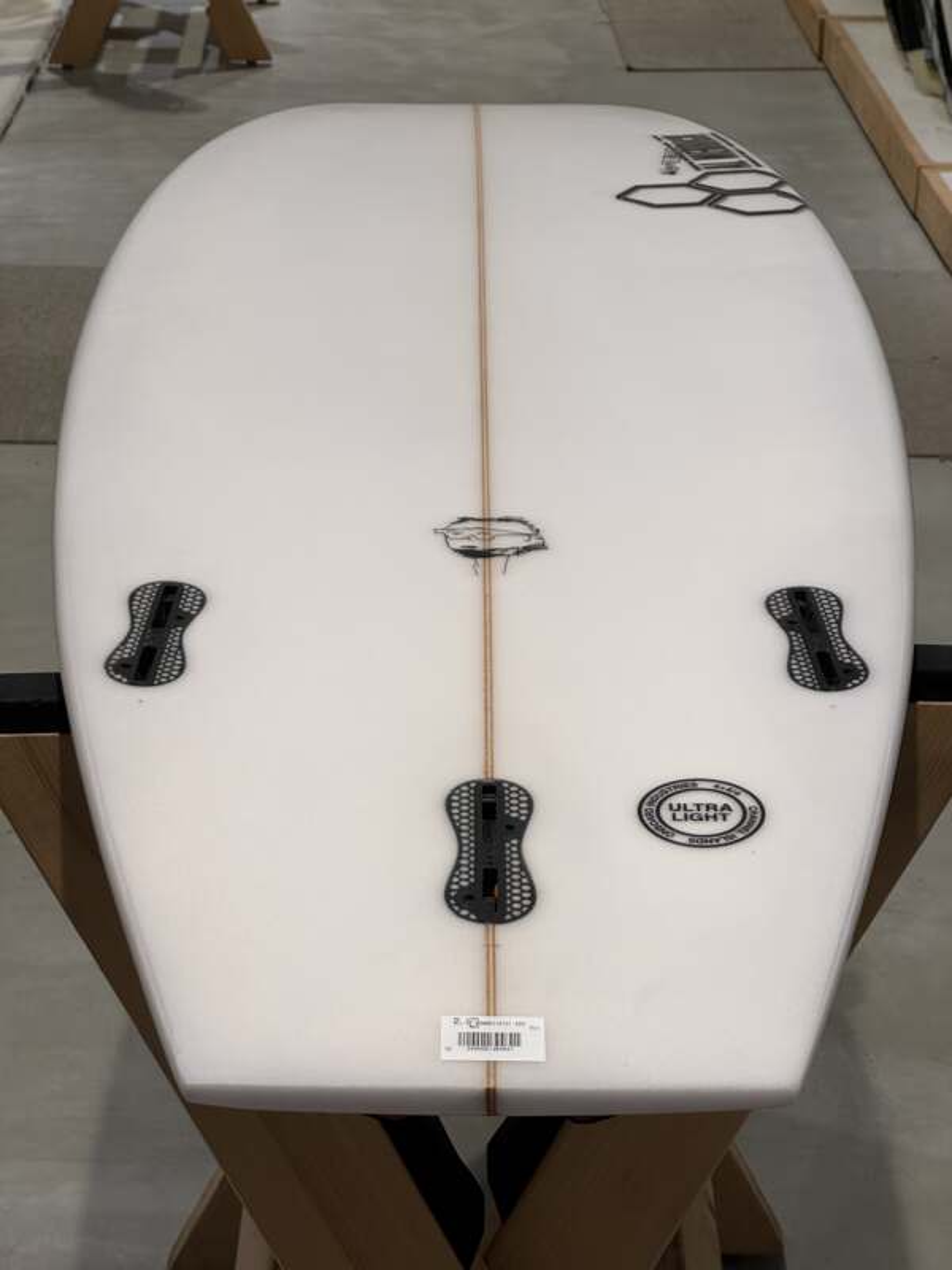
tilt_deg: -23.5
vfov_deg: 25.3
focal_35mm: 77
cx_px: 476
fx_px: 2824
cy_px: 635
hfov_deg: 19.1
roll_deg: -0.7
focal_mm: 9
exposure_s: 1/100
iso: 50
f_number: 2.8
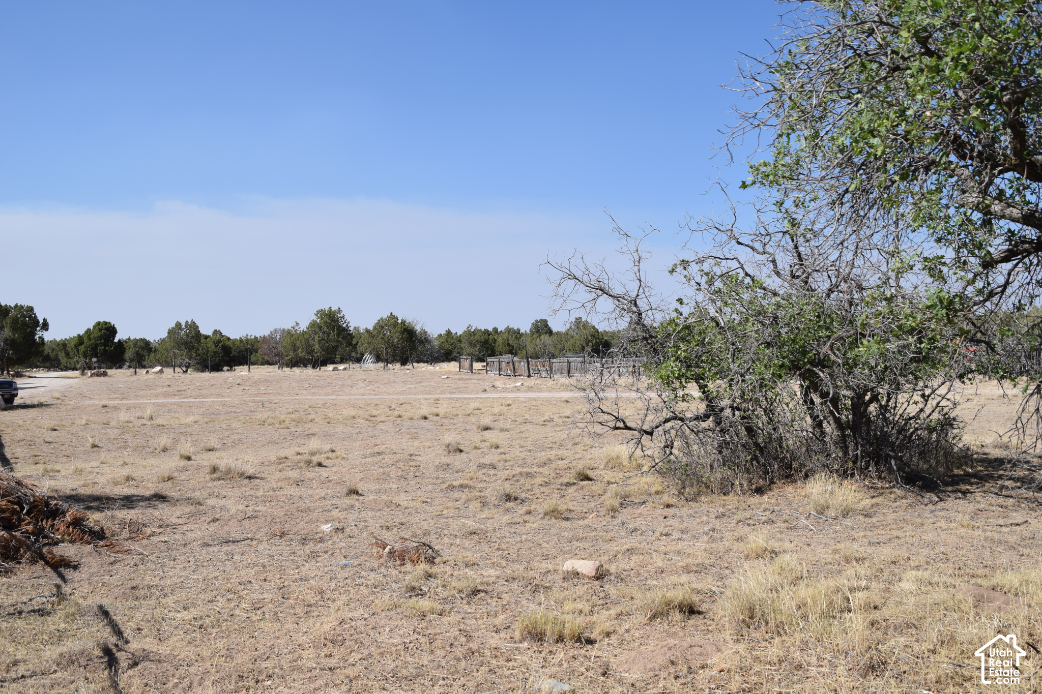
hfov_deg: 49.6
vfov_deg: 34.2
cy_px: 347
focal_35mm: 39
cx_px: 521
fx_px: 1129
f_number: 8
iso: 100
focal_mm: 26
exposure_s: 1/250
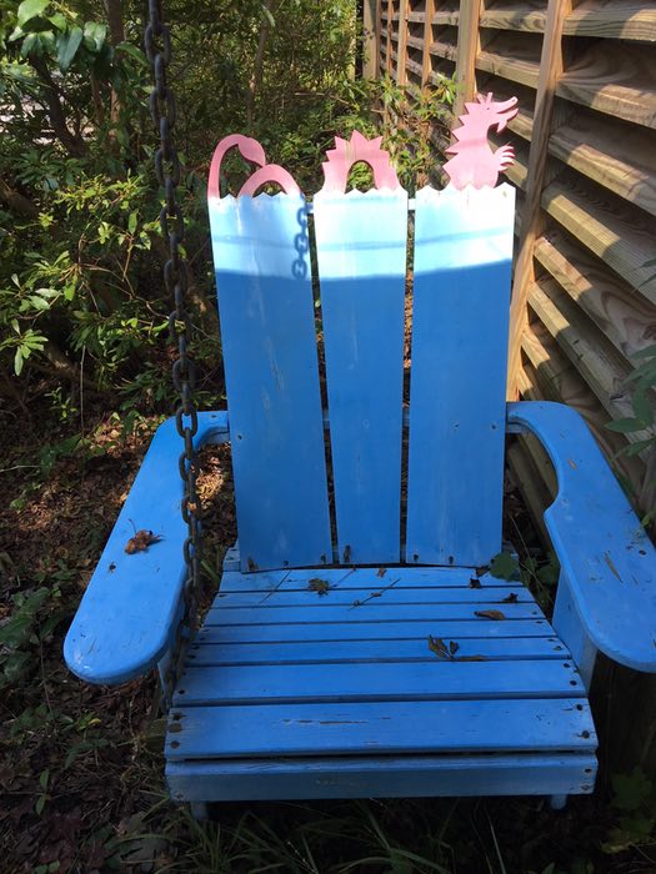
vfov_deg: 61.7
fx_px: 733
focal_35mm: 29
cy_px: 437
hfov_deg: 48.2
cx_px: 328
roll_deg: -2.3
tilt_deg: -29.0
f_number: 2.2
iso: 25
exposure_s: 1/351
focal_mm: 4.15
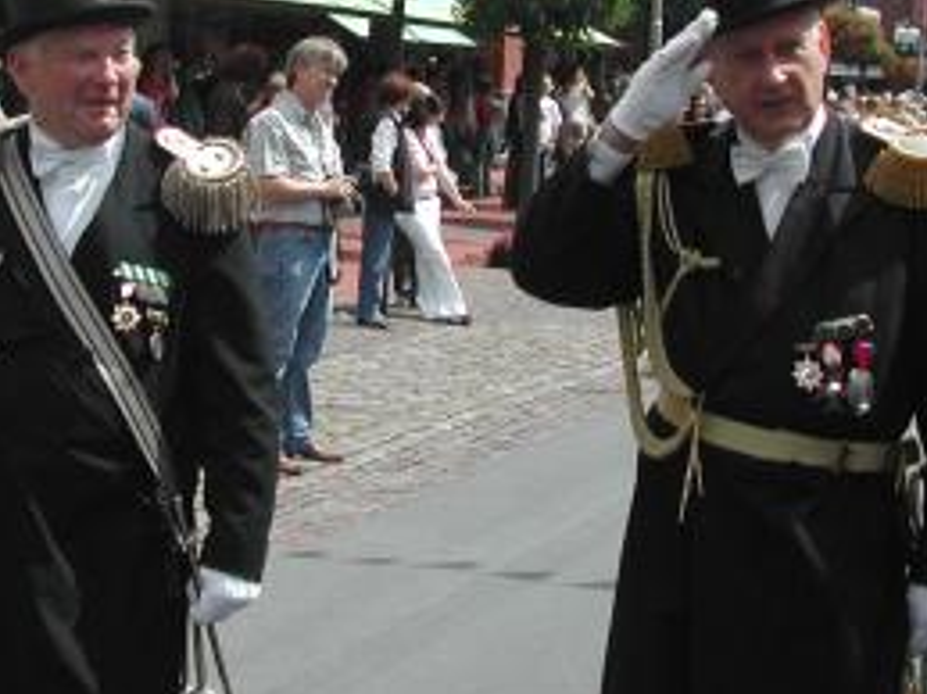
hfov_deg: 20.8
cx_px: 361
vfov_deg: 15.6
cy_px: 111
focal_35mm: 94
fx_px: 2516
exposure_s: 1/242
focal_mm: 8
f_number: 7.6
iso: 100
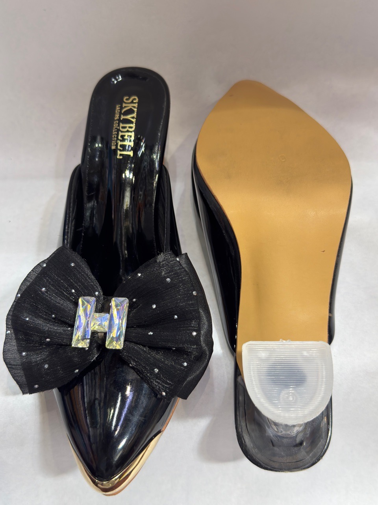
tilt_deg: -55.8
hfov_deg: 40.7
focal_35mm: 35
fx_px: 510
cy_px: 252
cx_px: 189
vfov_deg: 52.6
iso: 125
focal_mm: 6.76
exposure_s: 1/100
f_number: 1.78
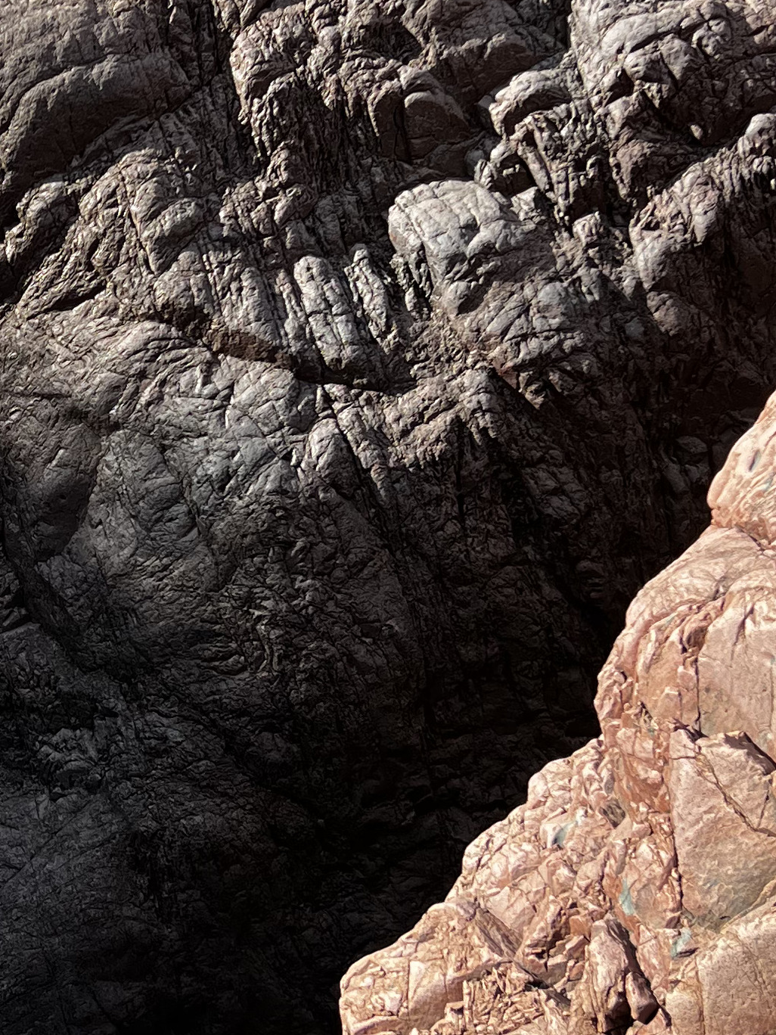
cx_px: -171
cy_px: 421
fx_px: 2272
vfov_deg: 25.6
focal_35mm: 76
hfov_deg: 18.3
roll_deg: +3.4
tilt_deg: -11.3
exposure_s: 1/2123
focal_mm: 5.7
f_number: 1.5
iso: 50
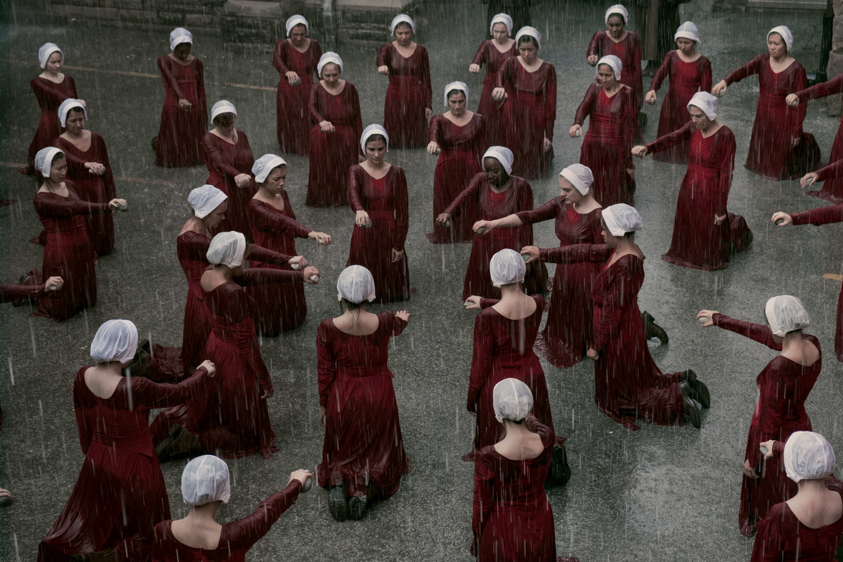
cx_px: 422
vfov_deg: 21.2
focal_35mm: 64
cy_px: 281
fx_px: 1499
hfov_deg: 31.4
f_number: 5
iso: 400
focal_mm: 42.5
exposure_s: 1/160
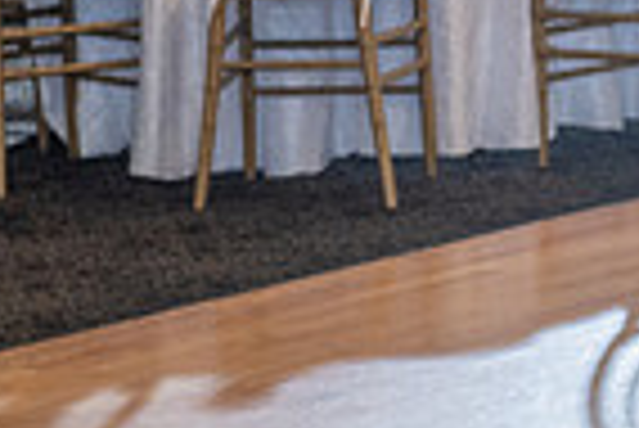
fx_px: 6396
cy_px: 141
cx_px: 1093
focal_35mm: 360
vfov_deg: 3.8
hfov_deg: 5.6
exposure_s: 1/125
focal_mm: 70
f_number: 4
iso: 800
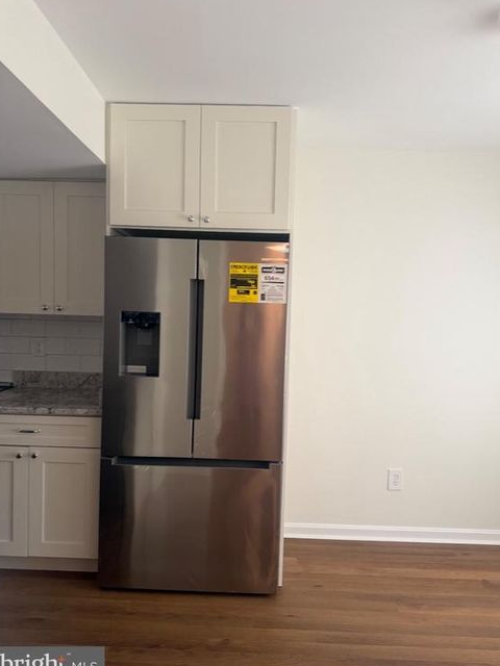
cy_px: 337
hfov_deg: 54.9
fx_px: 481
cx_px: 252
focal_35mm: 25
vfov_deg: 69.4
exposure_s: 1/60
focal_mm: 6.76
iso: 200
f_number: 1.78
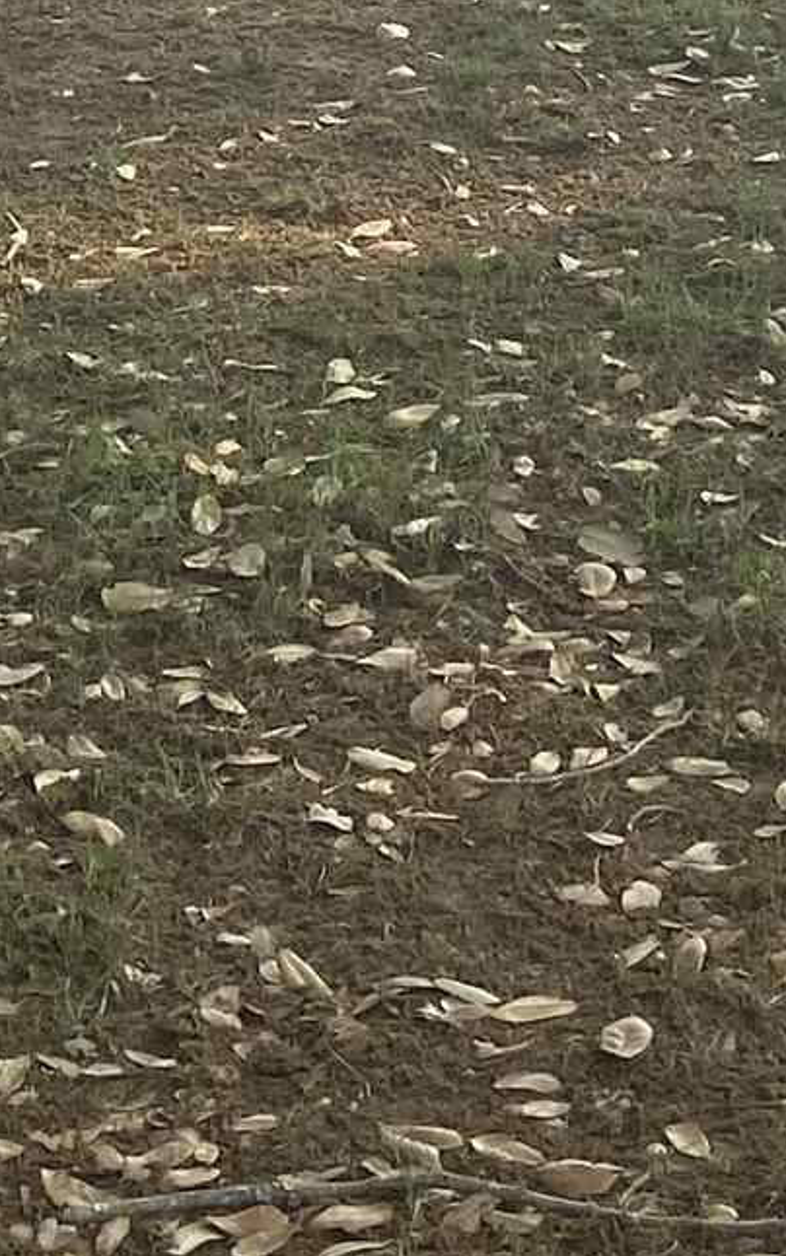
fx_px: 4488
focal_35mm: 131
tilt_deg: -6.3
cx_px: -8
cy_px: -412
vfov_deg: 15.2
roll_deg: +0.2
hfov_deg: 9.9
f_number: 1.8
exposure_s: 1/1377
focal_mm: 4.25
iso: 32
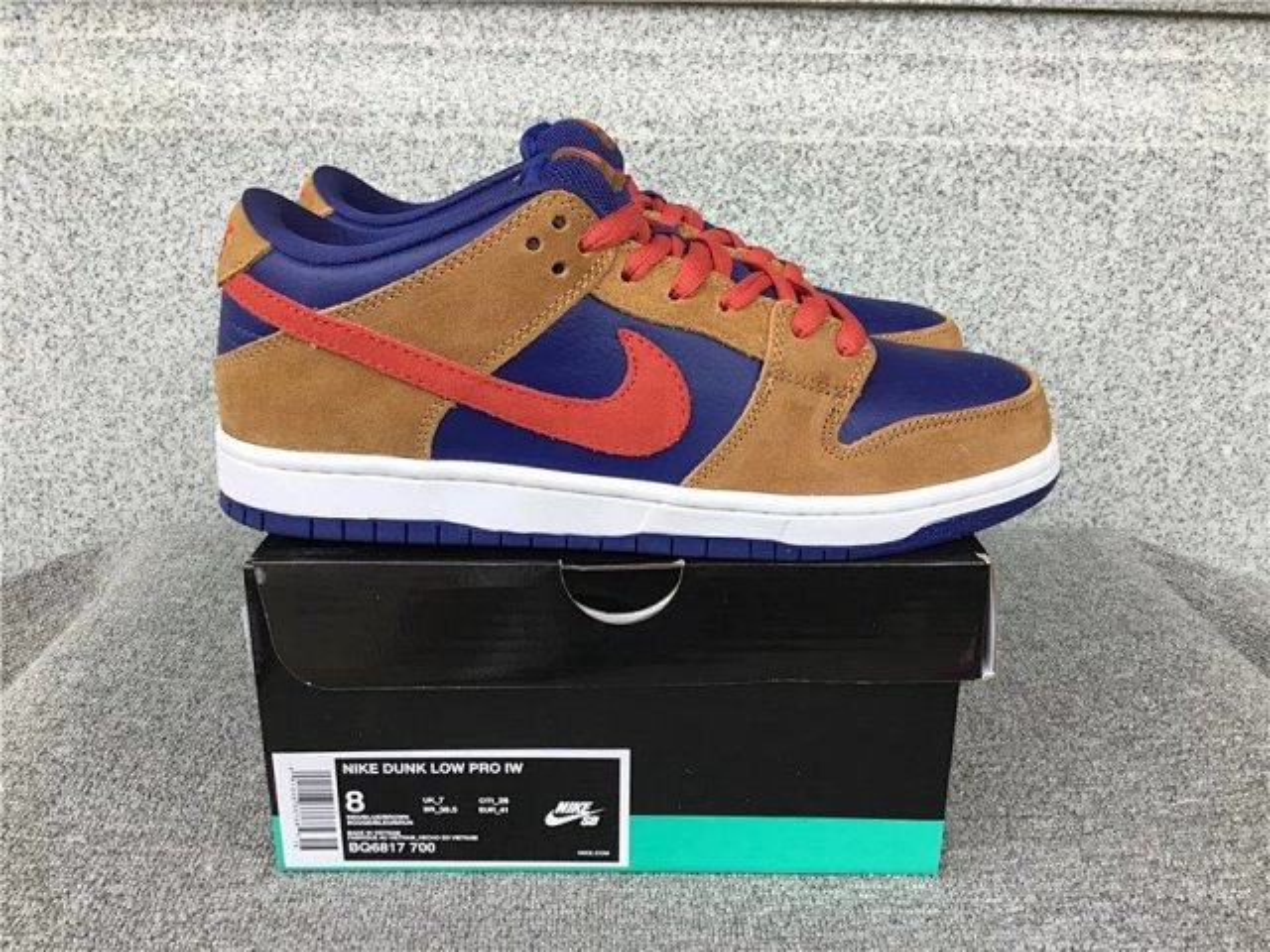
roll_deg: -0.7
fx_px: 1137
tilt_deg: -19.4
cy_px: 476
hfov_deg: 58.4
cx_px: 635
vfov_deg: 45.4
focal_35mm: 31
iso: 25
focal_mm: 3.3
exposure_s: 1/106
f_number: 2.4
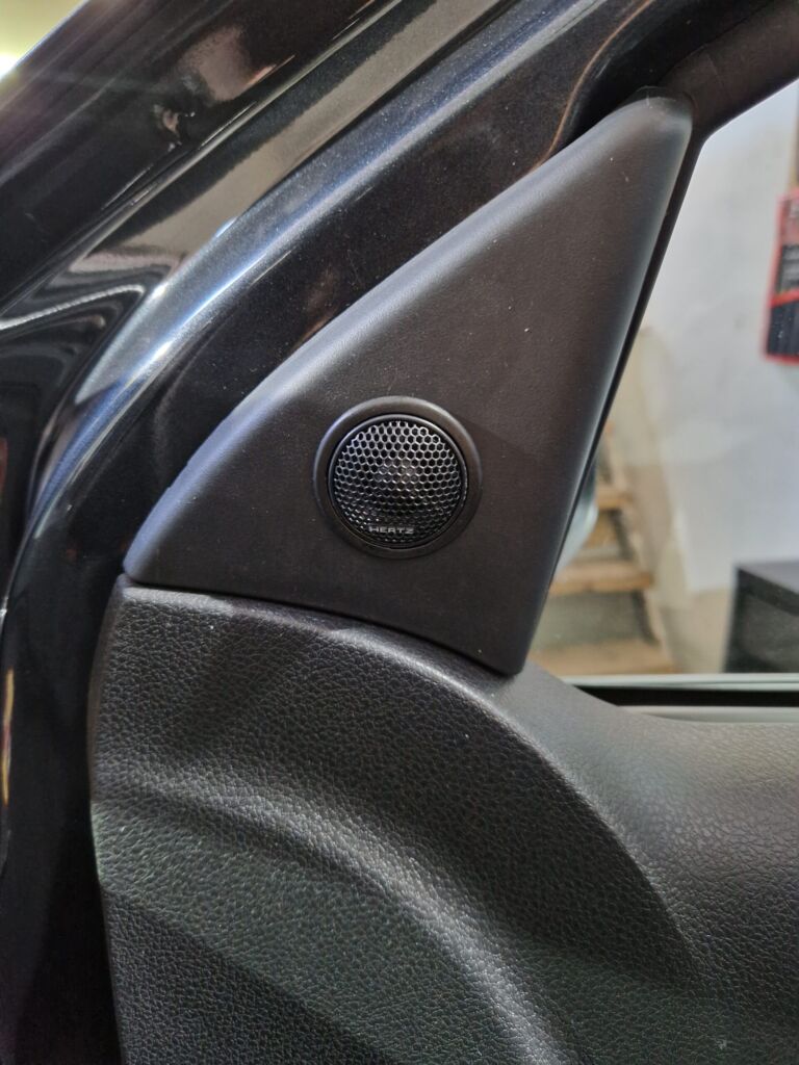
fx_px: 708
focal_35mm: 23
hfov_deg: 58.9
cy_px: 532
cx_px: 400
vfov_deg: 73.9
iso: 800
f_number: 1.8
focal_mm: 5.4
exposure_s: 1/25
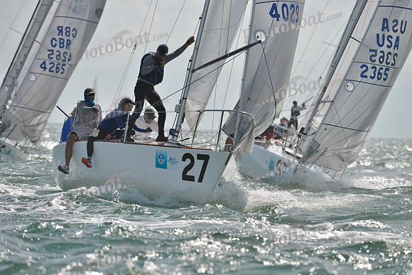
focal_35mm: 340
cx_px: 206
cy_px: 138
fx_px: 3892
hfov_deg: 6.1
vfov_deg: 4.0
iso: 280
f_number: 6.3
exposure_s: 1/2500
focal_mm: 340
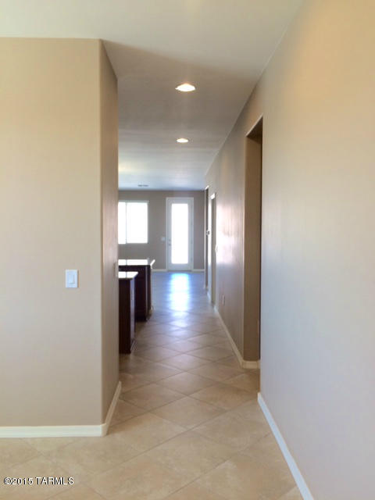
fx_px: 419
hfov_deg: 48.2
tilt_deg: -6.0
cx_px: 188
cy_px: 250
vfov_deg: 61.7
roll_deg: +0.3
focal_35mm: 29
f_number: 2.2
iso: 40
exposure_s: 1/30
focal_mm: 4.15
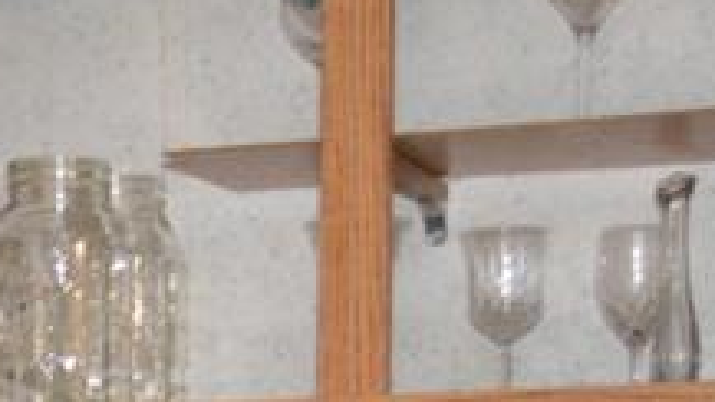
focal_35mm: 163
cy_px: 998
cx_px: -211
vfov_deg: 7.0
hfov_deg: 12.8
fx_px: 3090
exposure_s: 1/60
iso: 2000
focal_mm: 22
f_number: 3.8
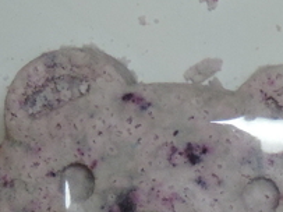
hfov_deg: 5.2
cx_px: 304
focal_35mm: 379
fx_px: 3097
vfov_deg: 3.9
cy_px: 360
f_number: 3.9
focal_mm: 13.3
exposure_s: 1/40
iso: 400
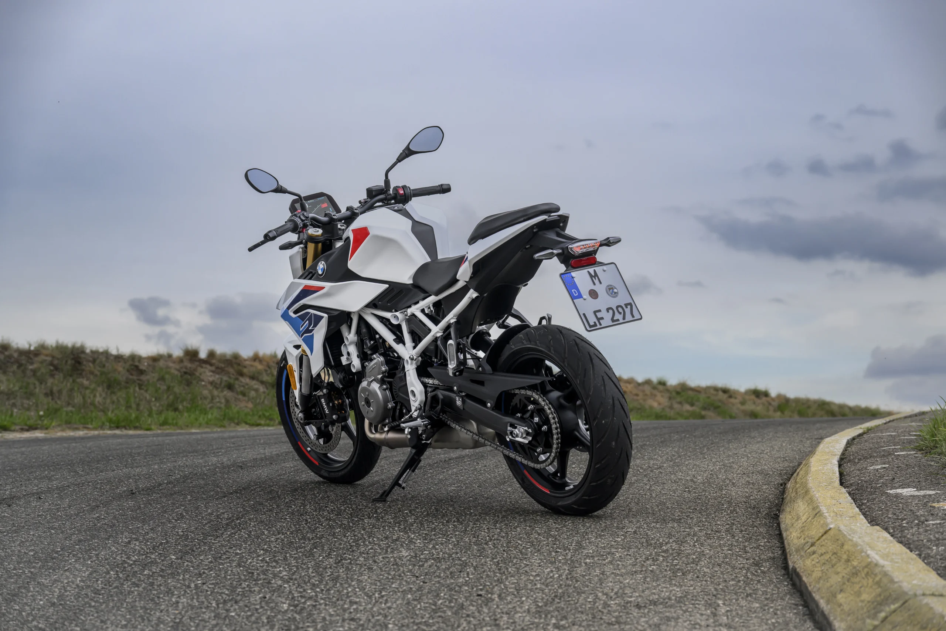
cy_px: 316
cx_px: 473
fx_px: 1839
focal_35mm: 70
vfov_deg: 19.5
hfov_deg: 28.8
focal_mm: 70
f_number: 5.6
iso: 640
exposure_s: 1/640
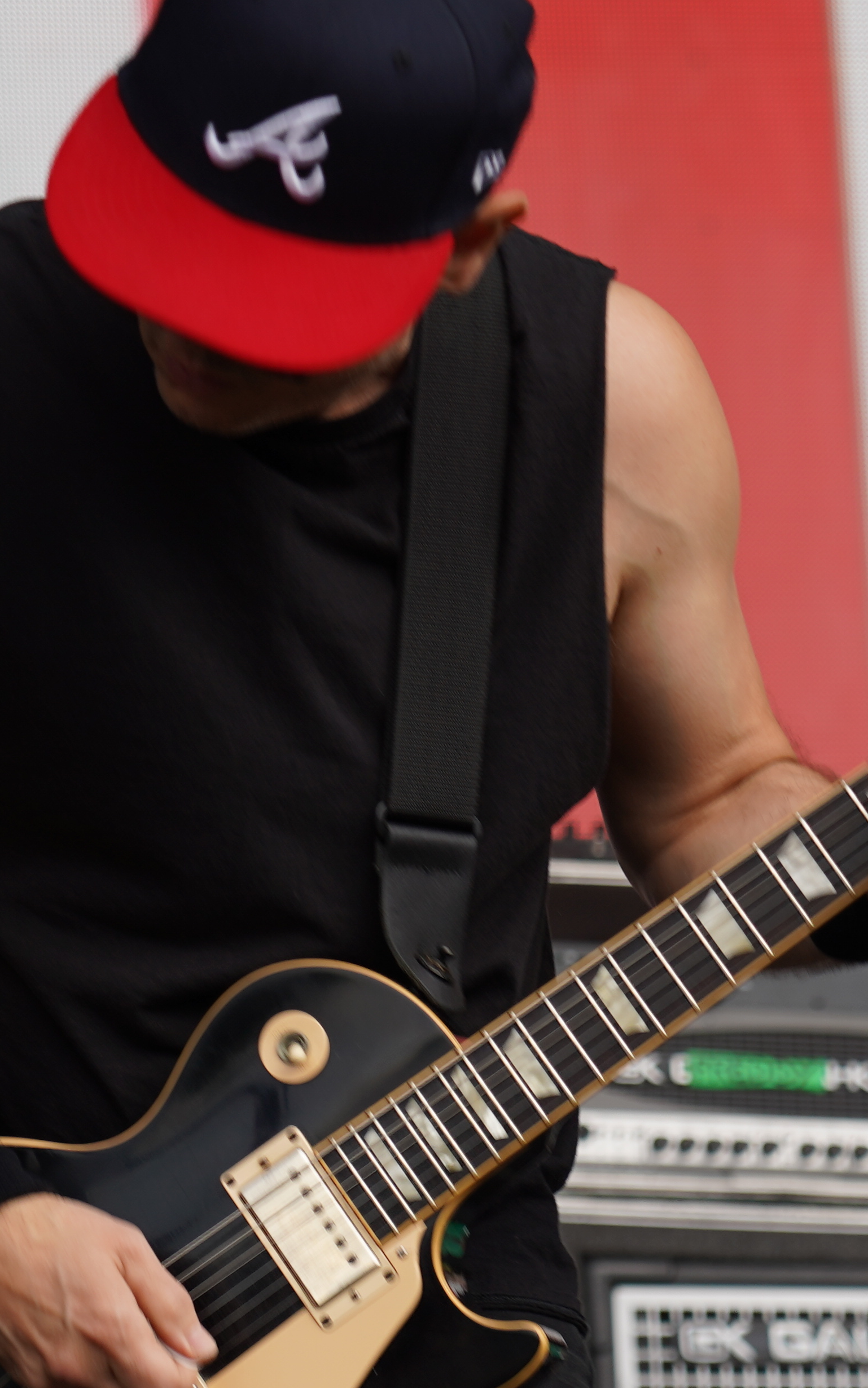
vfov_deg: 8.0
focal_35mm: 261
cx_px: 423
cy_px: 873
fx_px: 9876
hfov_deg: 5.0
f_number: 4.5
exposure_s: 1/160
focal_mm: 105
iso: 100
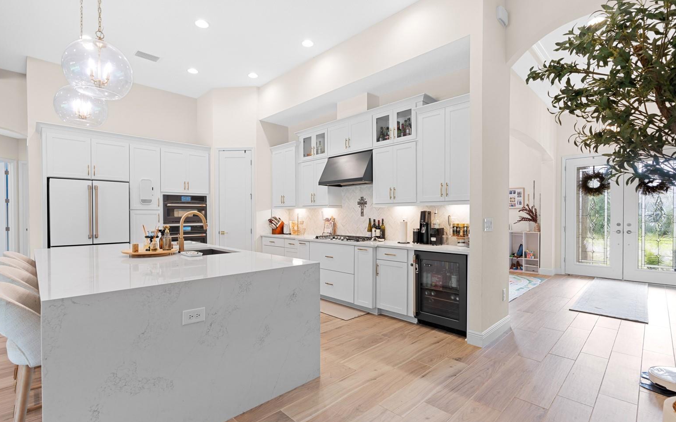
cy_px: 219
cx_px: 333
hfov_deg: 94.4
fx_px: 313
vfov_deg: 68.0
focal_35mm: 17
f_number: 8
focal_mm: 16
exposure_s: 1
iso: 200
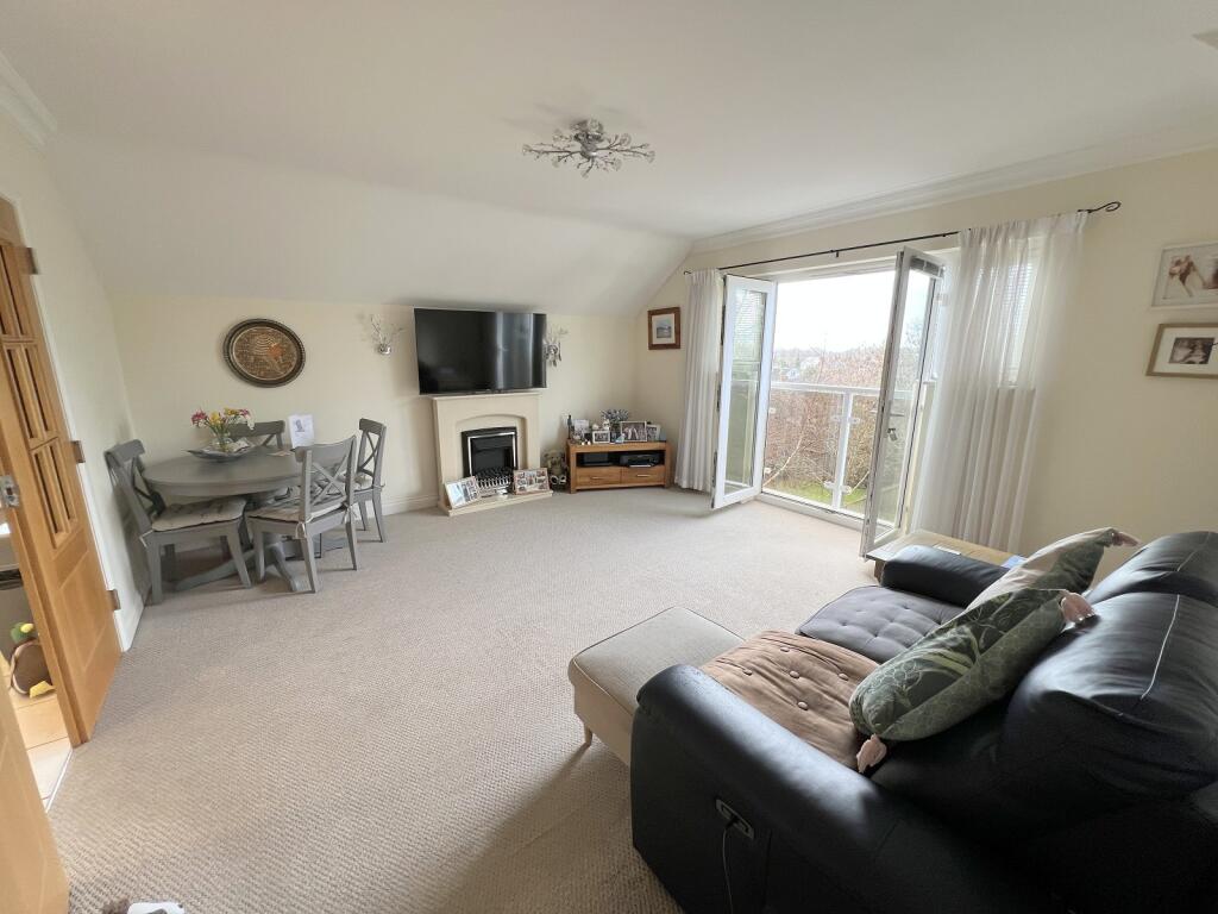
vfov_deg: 89.9
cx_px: 609
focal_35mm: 13
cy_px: 457
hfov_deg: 106.2
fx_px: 457
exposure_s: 1/99
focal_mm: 1.57
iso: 50
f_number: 1.8
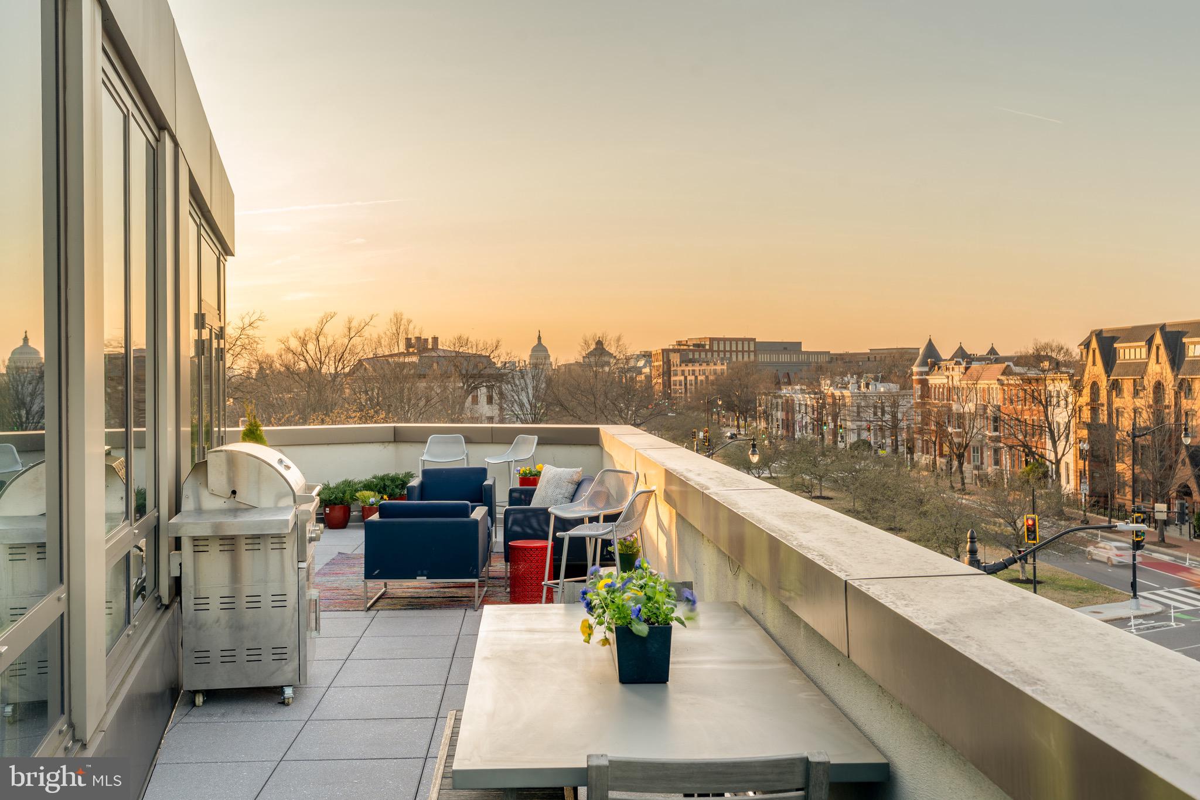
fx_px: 1166
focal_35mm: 35
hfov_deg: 54.4
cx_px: 600
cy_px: 400
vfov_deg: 37.8
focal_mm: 35
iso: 50
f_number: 8
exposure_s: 1/4
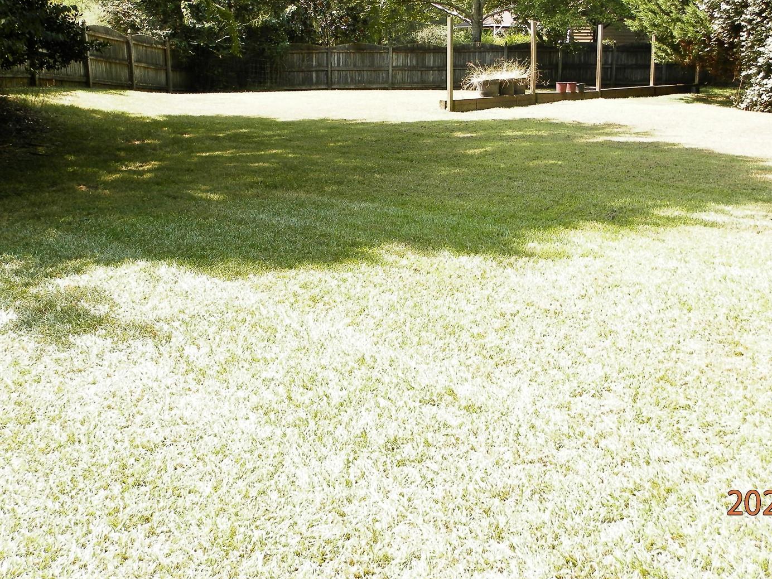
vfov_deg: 38.0
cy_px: 166
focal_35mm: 37
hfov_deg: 50.1
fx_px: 825
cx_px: 402
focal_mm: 4.5
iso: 80
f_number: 3.1
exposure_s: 1/160
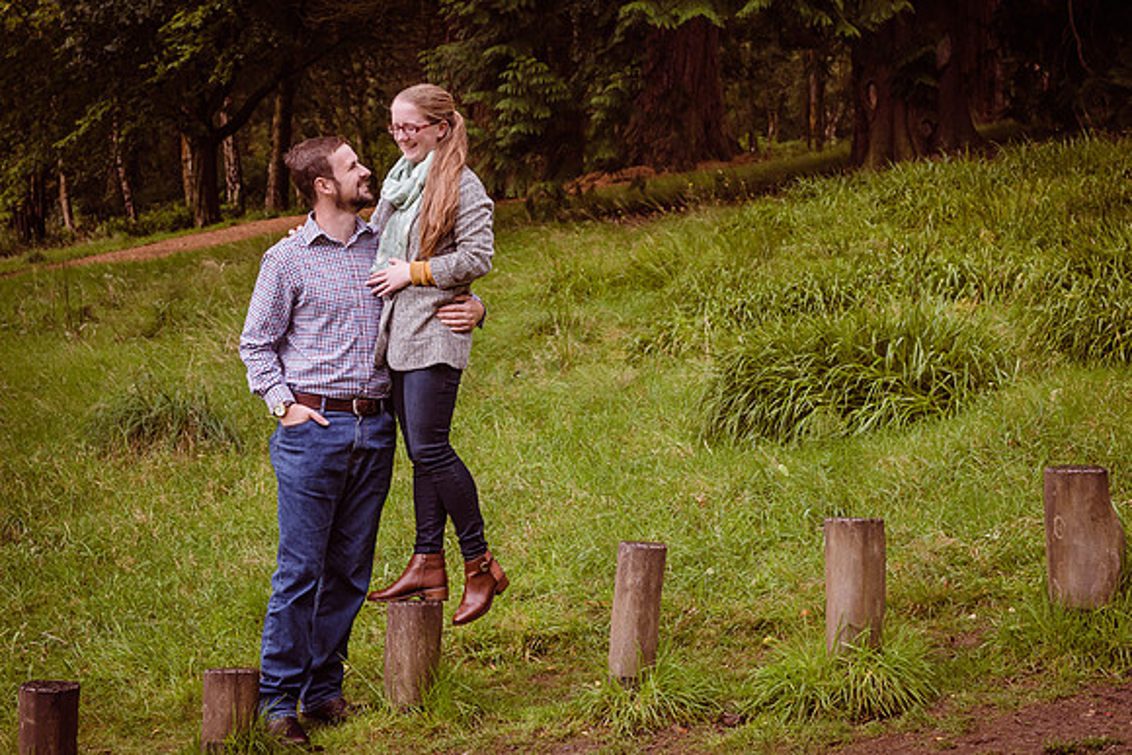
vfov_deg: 18.4
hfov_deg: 27.3
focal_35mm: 74
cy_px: 247
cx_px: 508
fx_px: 2326
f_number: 5.6
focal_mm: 55
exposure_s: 1/200
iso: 400
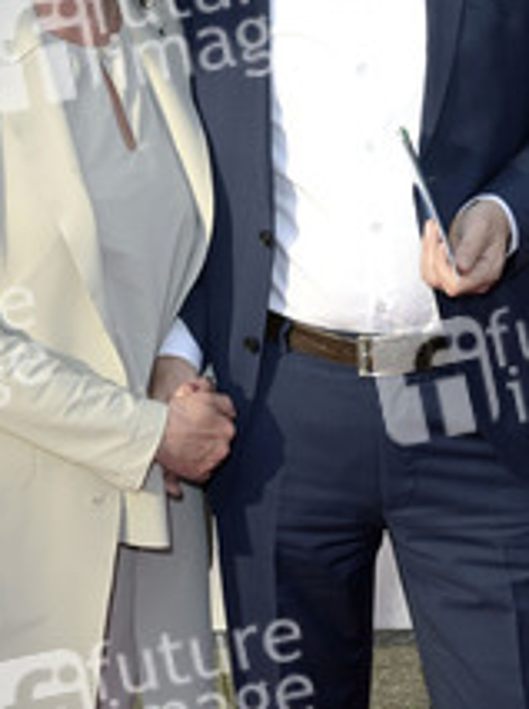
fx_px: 1921
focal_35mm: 94
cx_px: 240
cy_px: 200
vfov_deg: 20.8
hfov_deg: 15.7
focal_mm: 52
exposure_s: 1/250
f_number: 11
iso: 500
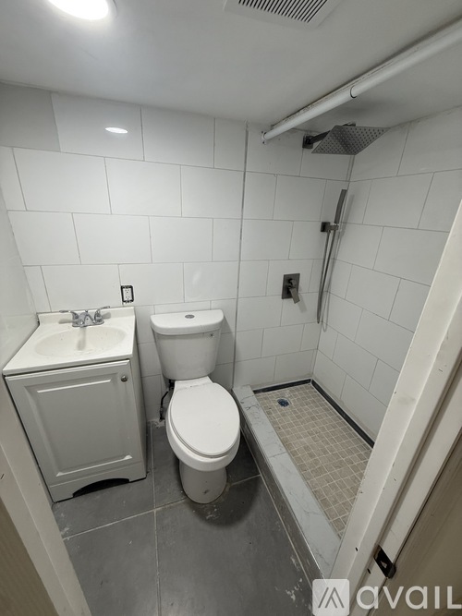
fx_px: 249
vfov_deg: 102.1
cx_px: 231
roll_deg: -2.6
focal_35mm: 14
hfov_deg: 85.7
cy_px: 308
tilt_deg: -21.2
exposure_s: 1/120
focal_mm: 2.22
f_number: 2.2
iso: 160
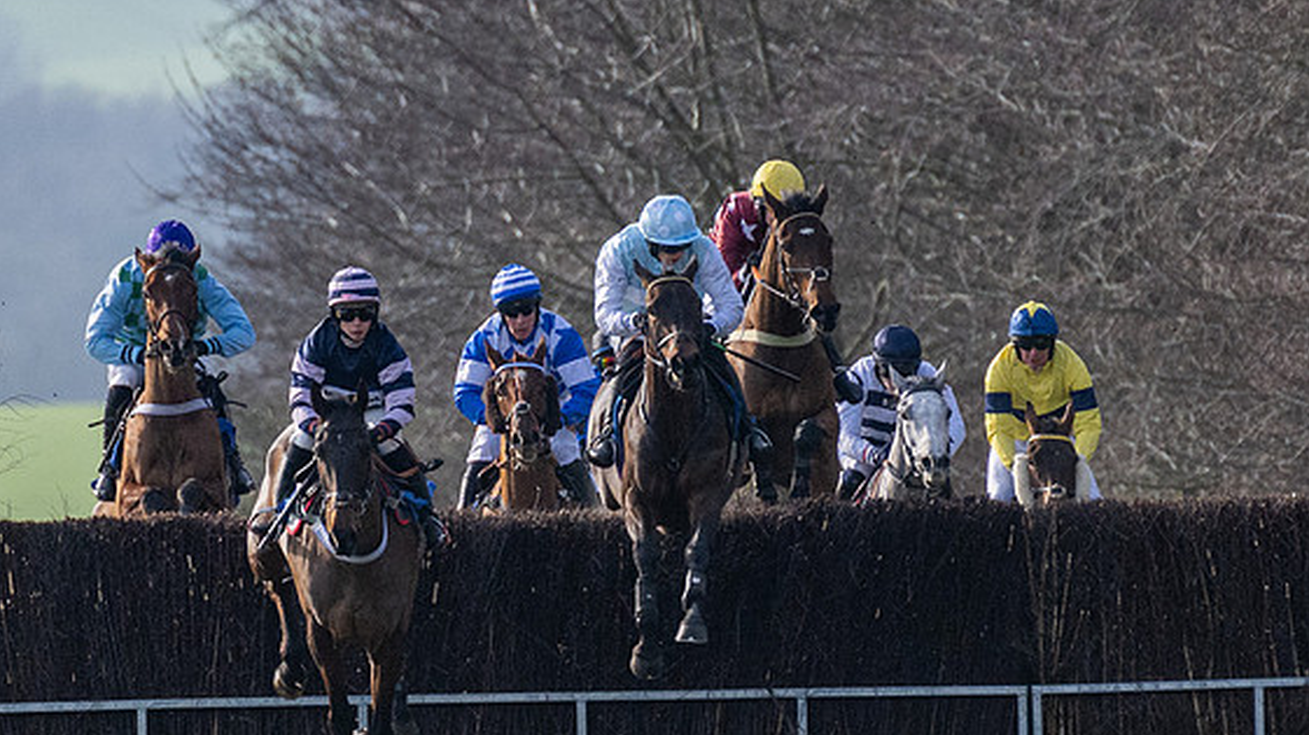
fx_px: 34972
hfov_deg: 2.1
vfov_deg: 1.2
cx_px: 659
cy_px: 602
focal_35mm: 1008
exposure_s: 1/3200
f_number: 4
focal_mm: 280
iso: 400
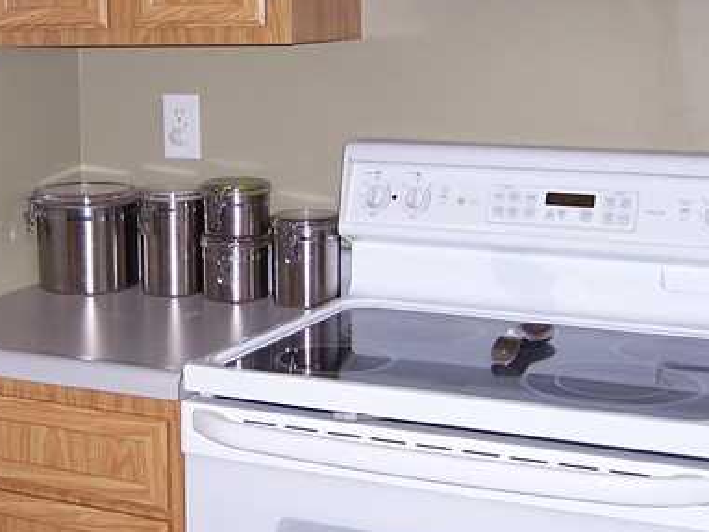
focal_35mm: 69
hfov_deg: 27.8
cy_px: 213
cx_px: 180
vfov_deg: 21.3
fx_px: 1413
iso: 80
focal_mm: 5.5
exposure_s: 1/60
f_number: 2.8
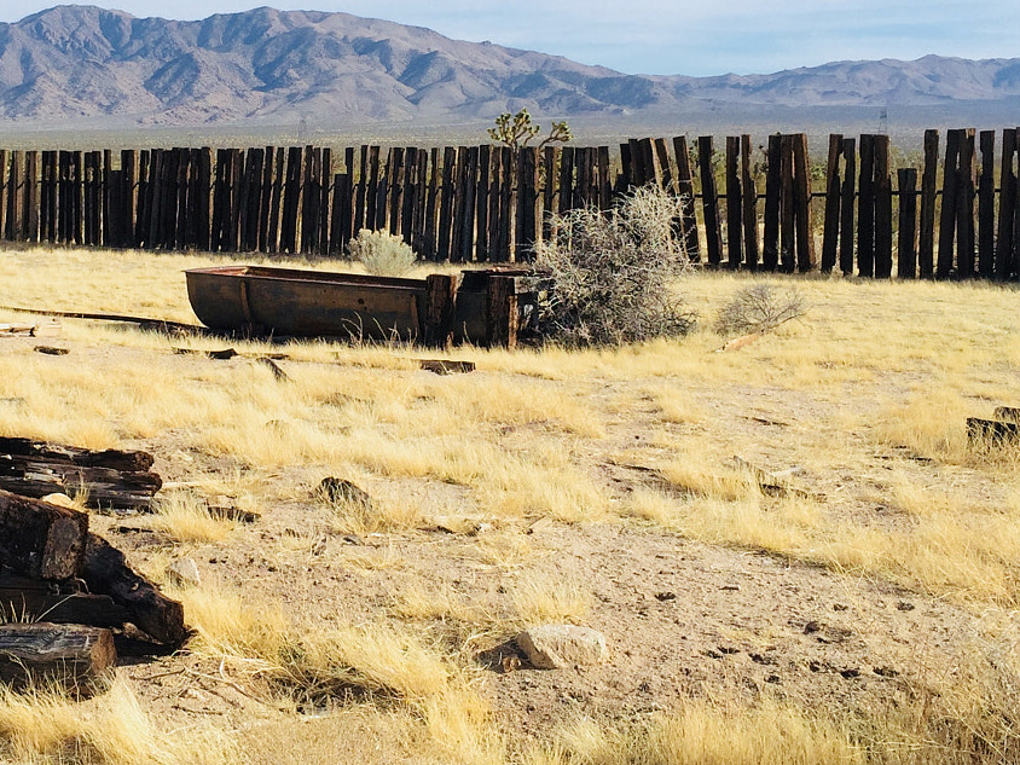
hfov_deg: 34.4
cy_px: 239
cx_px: 294
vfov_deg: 26.4
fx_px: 1621
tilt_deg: -2.8
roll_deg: -2.5
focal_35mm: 55
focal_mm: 4.15
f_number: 2.2
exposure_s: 1/2639
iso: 32
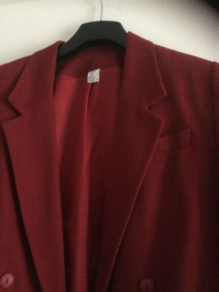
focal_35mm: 31
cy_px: 146
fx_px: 261
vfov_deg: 58.3
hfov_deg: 45.4
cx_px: 110
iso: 800
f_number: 2.4
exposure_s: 1/17
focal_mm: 3.3
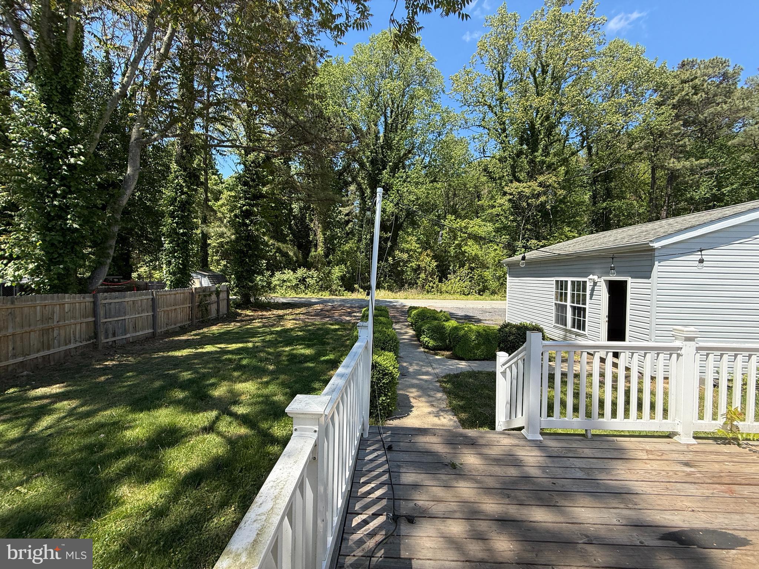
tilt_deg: -1.7
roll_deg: -0.7
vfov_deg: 85.7
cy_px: 284
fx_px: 307
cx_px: 380
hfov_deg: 102.1
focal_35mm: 14
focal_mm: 2.22
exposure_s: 1/841
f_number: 2.2
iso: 64
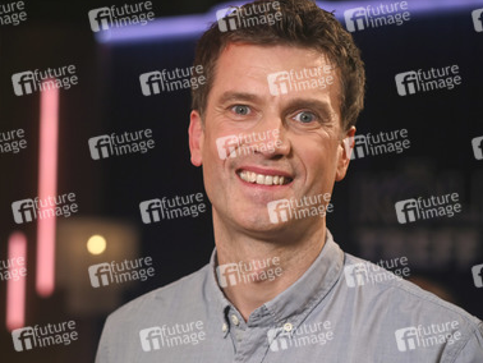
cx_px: 266
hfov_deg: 30.7
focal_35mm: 63
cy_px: 176
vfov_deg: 23.3
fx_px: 880
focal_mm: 55
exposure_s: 1/500
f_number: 2.5
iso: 1250
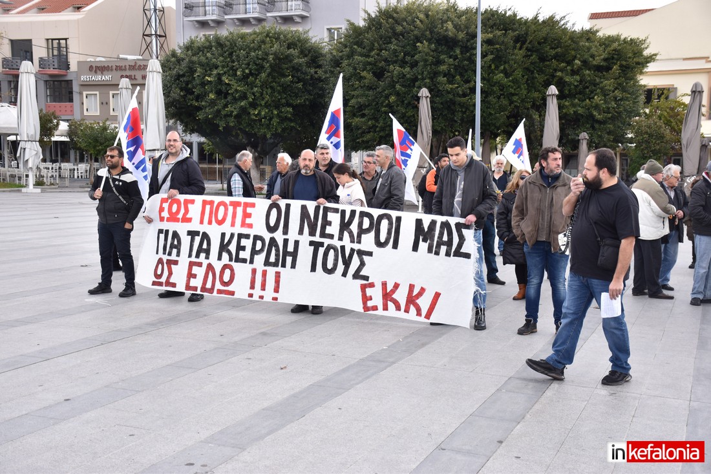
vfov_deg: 29.9
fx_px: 889
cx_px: 356
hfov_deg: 43.6
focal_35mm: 45
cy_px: 237
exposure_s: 1/500
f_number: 4
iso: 250
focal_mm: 30
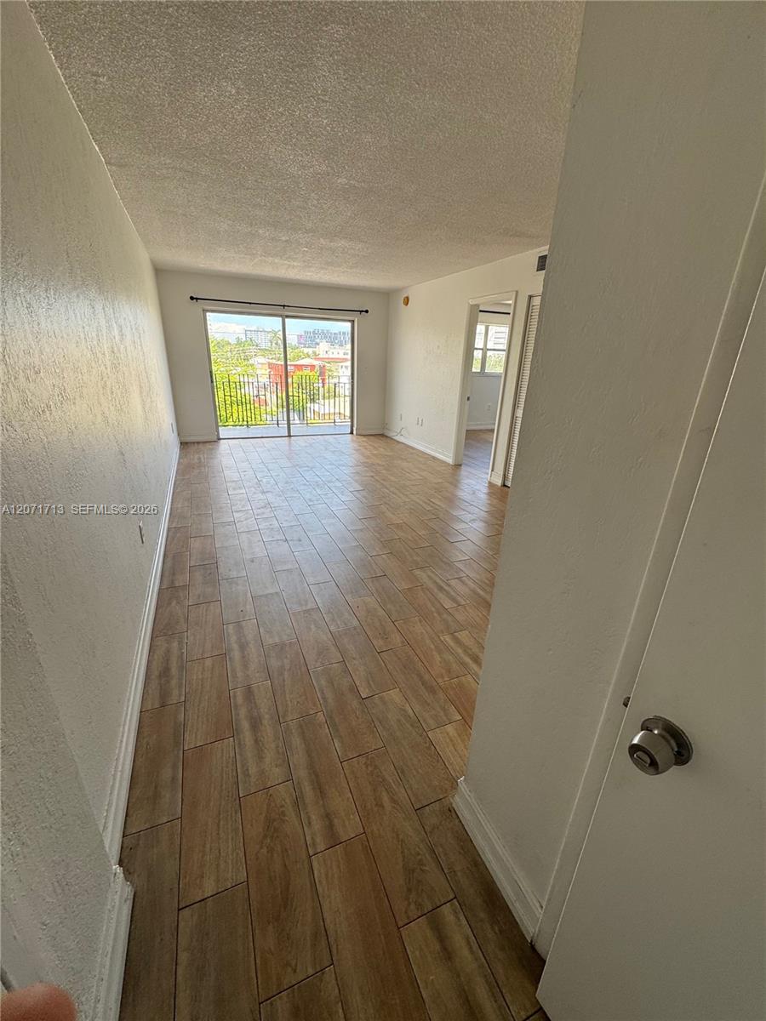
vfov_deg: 102.1
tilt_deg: -20.0
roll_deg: -1.6
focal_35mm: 14
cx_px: 383
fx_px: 413
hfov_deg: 85.7
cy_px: 510
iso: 40
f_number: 2.2
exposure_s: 1/158
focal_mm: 2.22
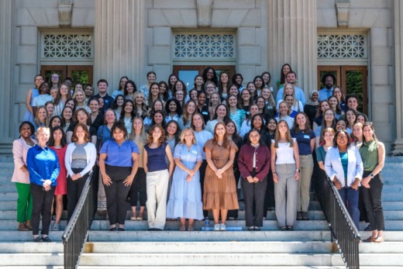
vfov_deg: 19.5
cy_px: 134
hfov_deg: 28.8
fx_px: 784
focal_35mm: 70
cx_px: 202
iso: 6400
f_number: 7.1
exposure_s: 1/2700
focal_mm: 46.6
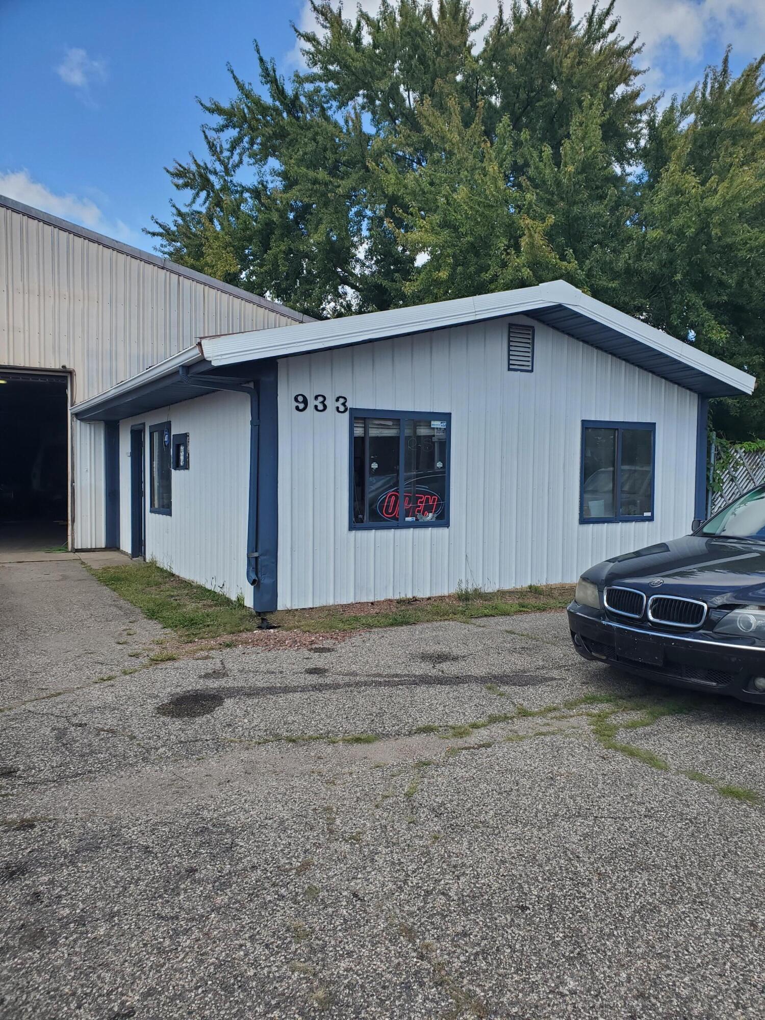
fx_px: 766
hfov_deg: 53.1
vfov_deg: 67.3
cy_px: 510
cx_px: 382
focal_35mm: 26
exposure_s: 1/824
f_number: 2.4
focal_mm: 4.3
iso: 50
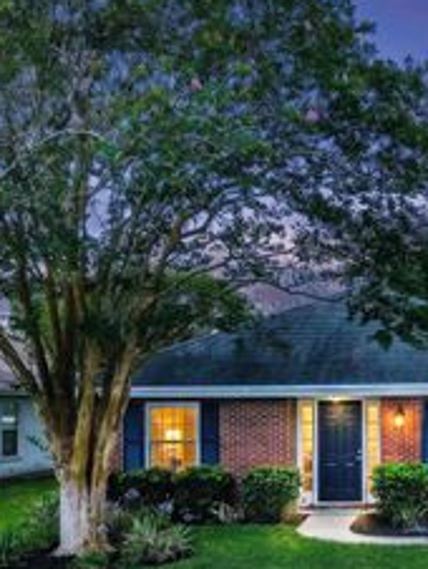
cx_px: 478
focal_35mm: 53
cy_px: 321
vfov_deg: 36.1
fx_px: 872
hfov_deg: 25.4
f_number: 1.8
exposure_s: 1/8000
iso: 190
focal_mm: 8.67
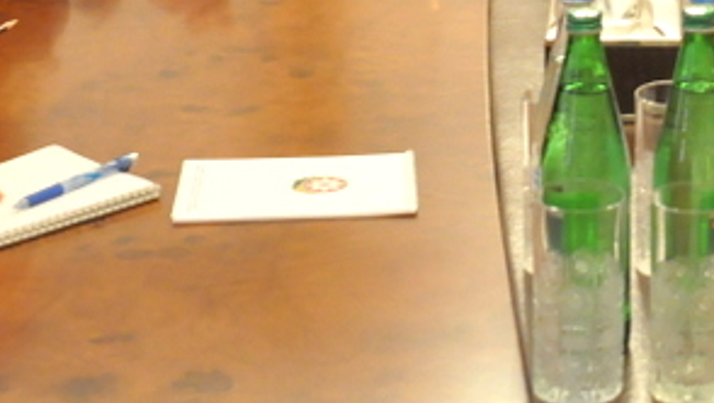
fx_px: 2426
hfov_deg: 16.4
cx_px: 712
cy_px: -375
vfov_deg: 9.0
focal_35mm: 128
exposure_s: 1/30
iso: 2200
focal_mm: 24
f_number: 3.8
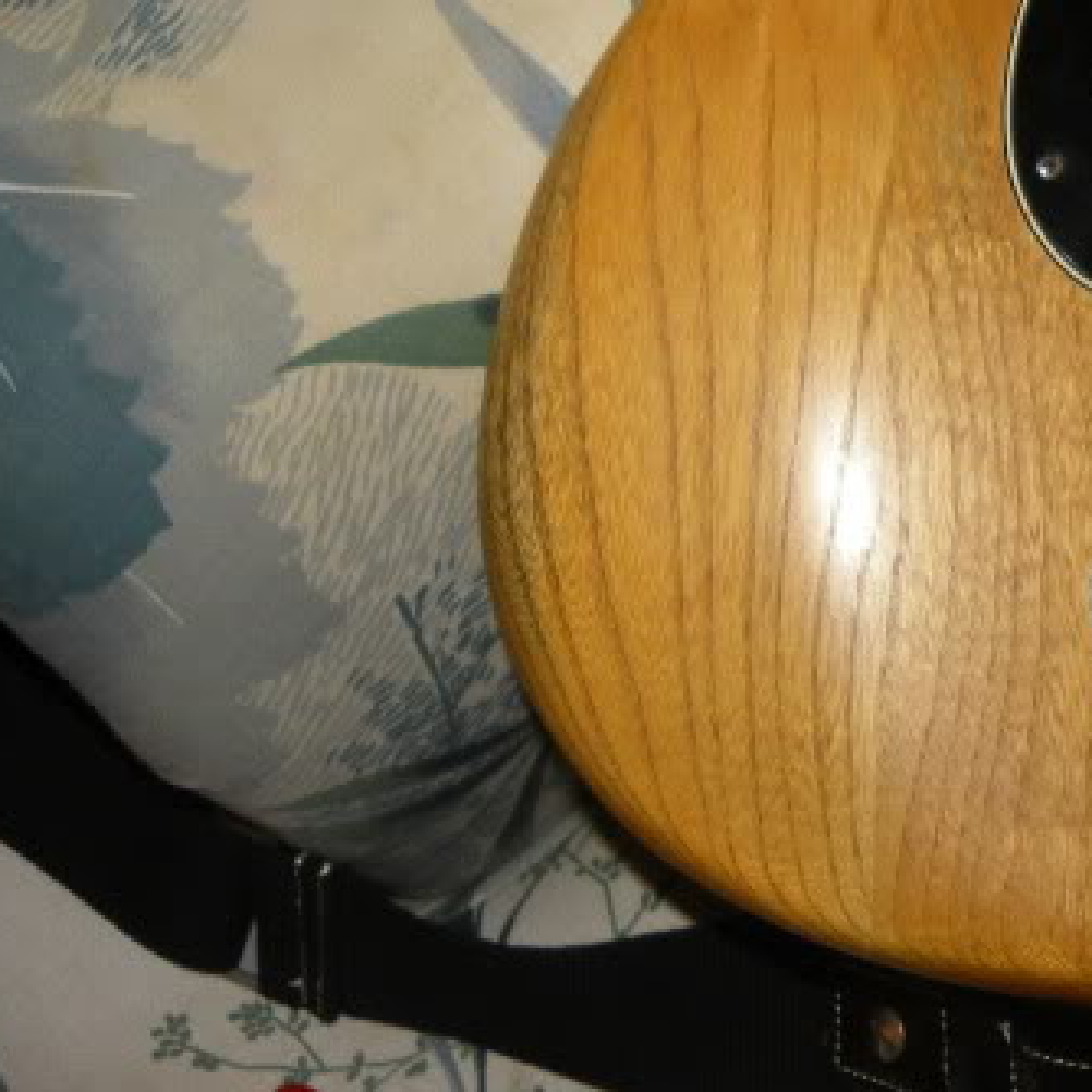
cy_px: 222
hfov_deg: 28.1
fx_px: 1963
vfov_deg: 30.4
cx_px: 1220
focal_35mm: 55
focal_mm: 4.6
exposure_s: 1/30
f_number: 2.8
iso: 100
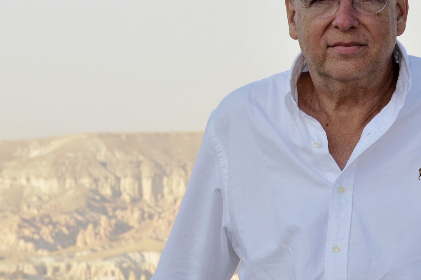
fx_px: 3107
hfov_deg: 7.8
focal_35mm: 266
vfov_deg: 5.2
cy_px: 142
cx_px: 197
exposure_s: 1/160
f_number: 13
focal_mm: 72
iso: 400
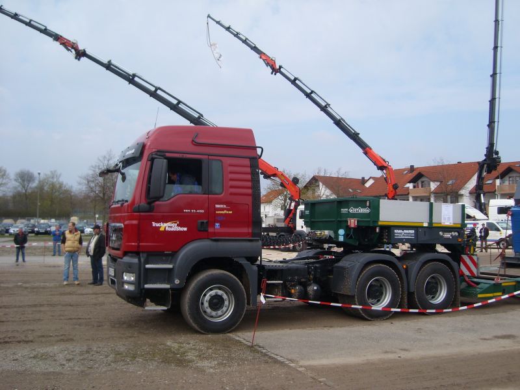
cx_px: 260
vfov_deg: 40.7
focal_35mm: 35
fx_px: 526
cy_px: 195
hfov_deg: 52.6
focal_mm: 5.8
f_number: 7.1
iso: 50
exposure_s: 1/284
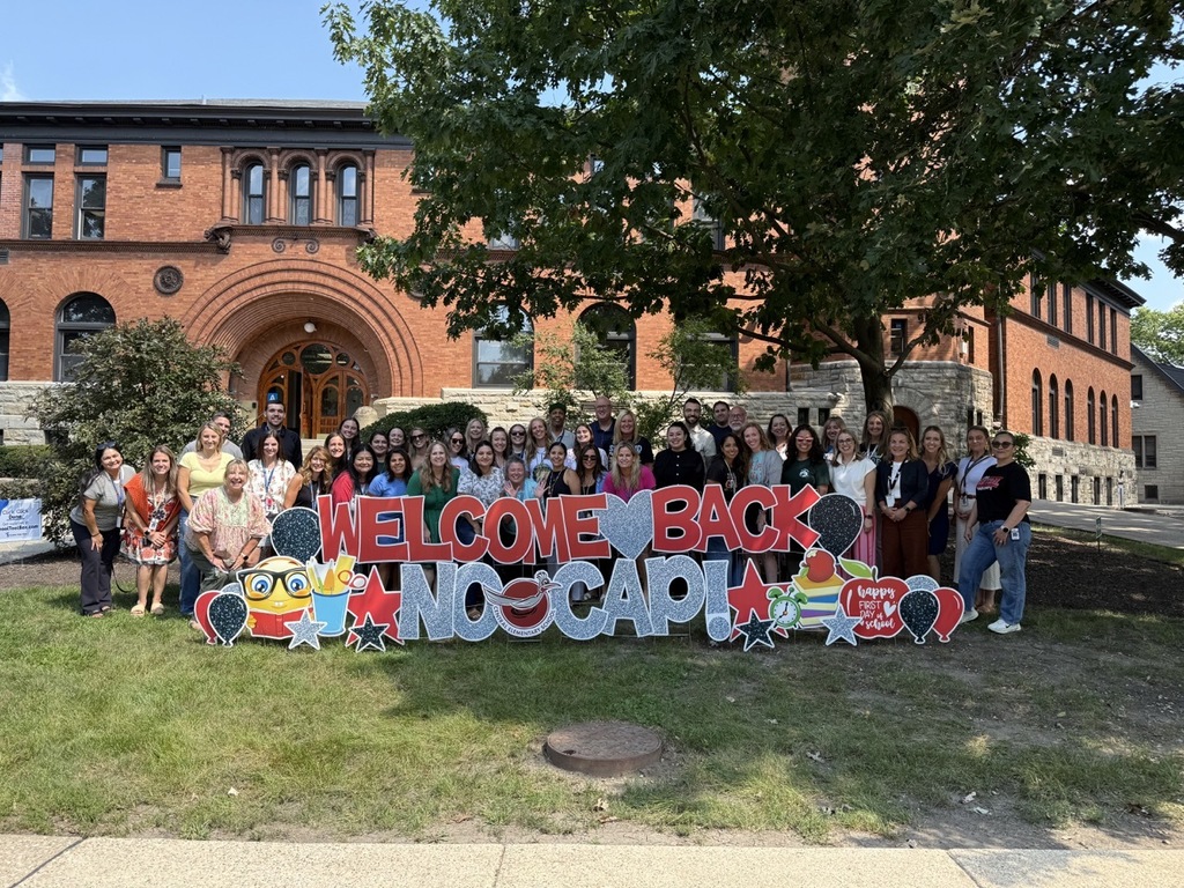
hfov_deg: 71.6
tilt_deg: +3.2
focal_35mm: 24
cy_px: 444
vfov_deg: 56.8
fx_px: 821
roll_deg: -0.9
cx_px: 592
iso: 80
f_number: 1.78
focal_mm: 6.76
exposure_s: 1/1385
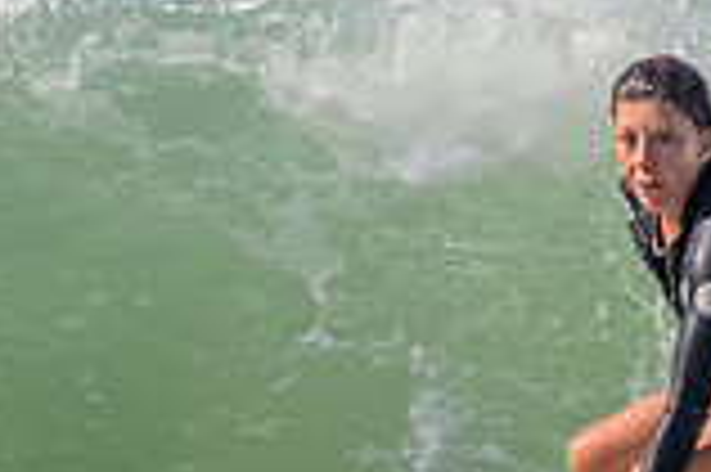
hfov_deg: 0.8
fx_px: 49363
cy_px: 564
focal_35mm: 2502
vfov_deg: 0.5
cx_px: 418
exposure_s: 1/2000
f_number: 11
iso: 640
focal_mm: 680
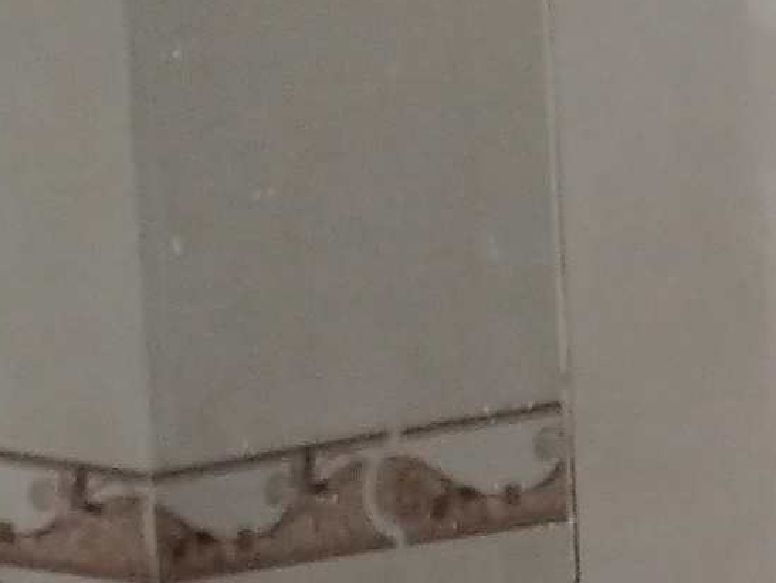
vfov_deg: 6.6
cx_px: 1451
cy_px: 1604
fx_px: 4688
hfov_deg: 9.0
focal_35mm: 209
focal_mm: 4.27
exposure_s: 1/30
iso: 221
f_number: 1.8
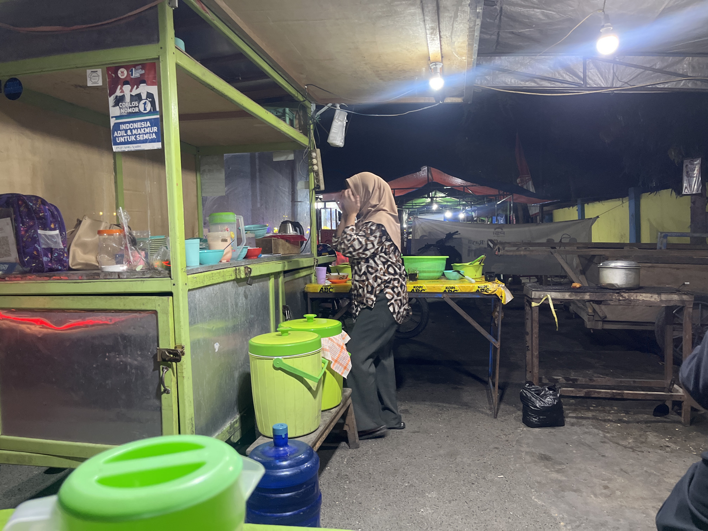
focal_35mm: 26
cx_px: 354
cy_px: 266
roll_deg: +3.4
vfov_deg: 53.1
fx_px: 532
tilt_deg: -2.9
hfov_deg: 67.3
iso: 320
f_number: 1.6
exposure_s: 1/50
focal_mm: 5.1
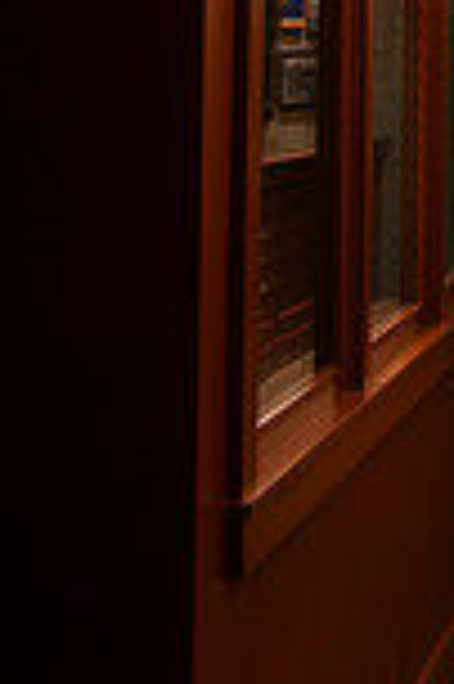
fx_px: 2123
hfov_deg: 11.1
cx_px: 904
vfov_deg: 17.5
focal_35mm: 112
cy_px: -125
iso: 200
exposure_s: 2.5
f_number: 20
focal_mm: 25
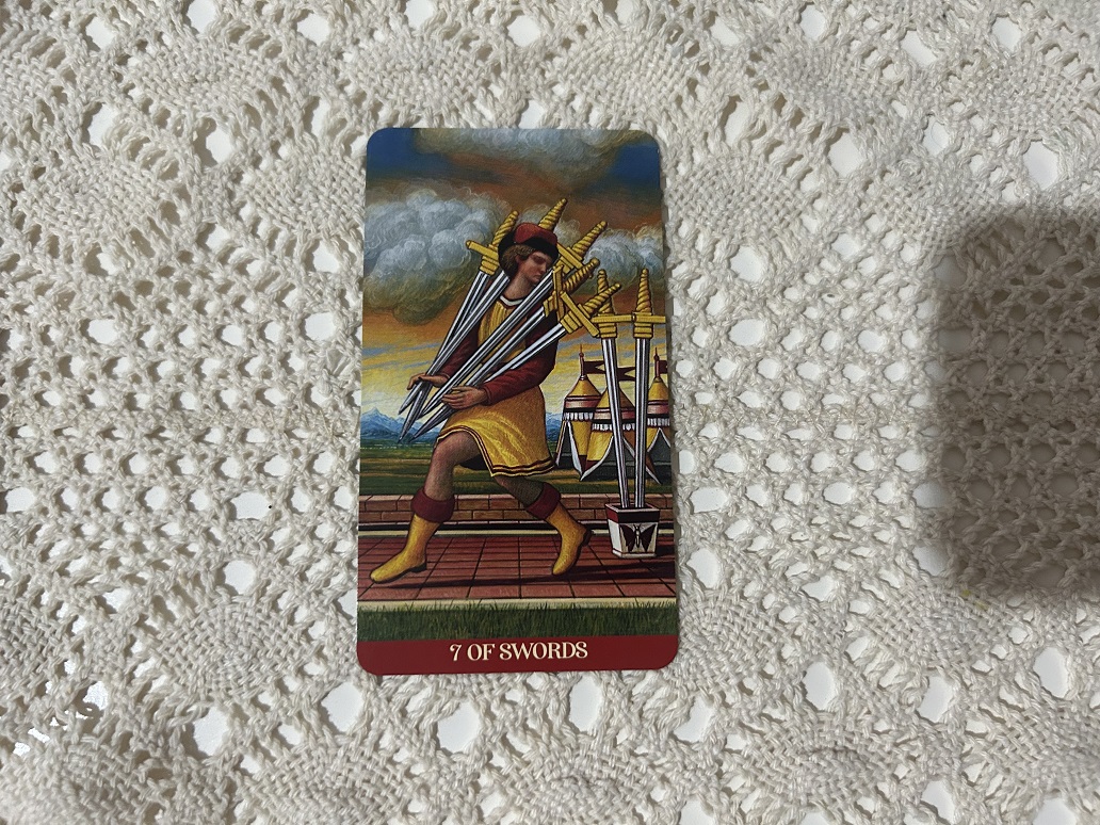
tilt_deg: -80.8
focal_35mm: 26
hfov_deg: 67.3
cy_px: 412
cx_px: 550
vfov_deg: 53.1
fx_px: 826
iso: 320
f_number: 1.5
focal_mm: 5.7
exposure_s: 1/60
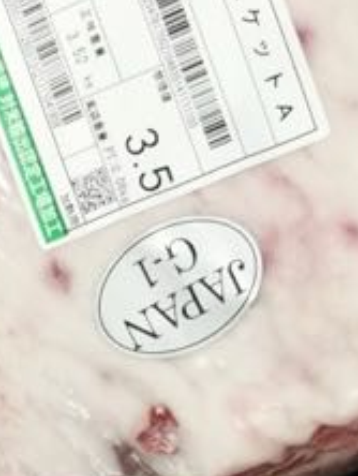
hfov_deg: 8.7
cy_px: 1012
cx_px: 204
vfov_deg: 10.5
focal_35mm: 170
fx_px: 2340
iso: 160
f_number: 1.6
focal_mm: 5.56
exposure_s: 1/50
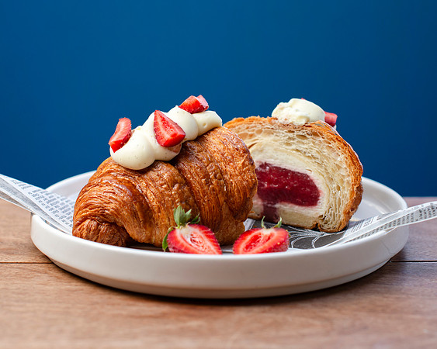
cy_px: 157
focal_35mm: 71
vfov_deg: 21.7
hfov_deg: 26.9
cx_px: 231
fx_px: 913
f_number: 3.5
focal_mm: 50
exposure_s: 1/200
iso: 200
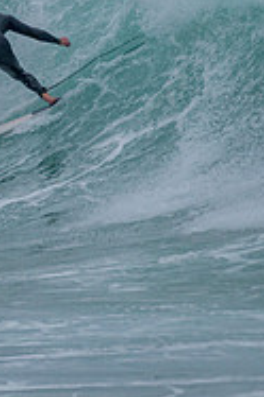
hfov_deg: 0.7
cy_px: 46
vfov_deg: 1.1
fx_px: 21031
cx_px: -247
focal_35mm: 1905
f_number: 5.6
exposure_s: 1/2000
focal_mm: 500
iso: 450
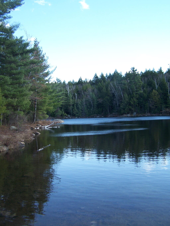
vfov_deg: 49.0
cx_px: 85
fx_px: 249
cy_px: 113
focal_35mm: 38
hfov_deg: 37.7
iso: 80
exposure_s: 1/250
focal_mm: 6.3
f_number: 2.8
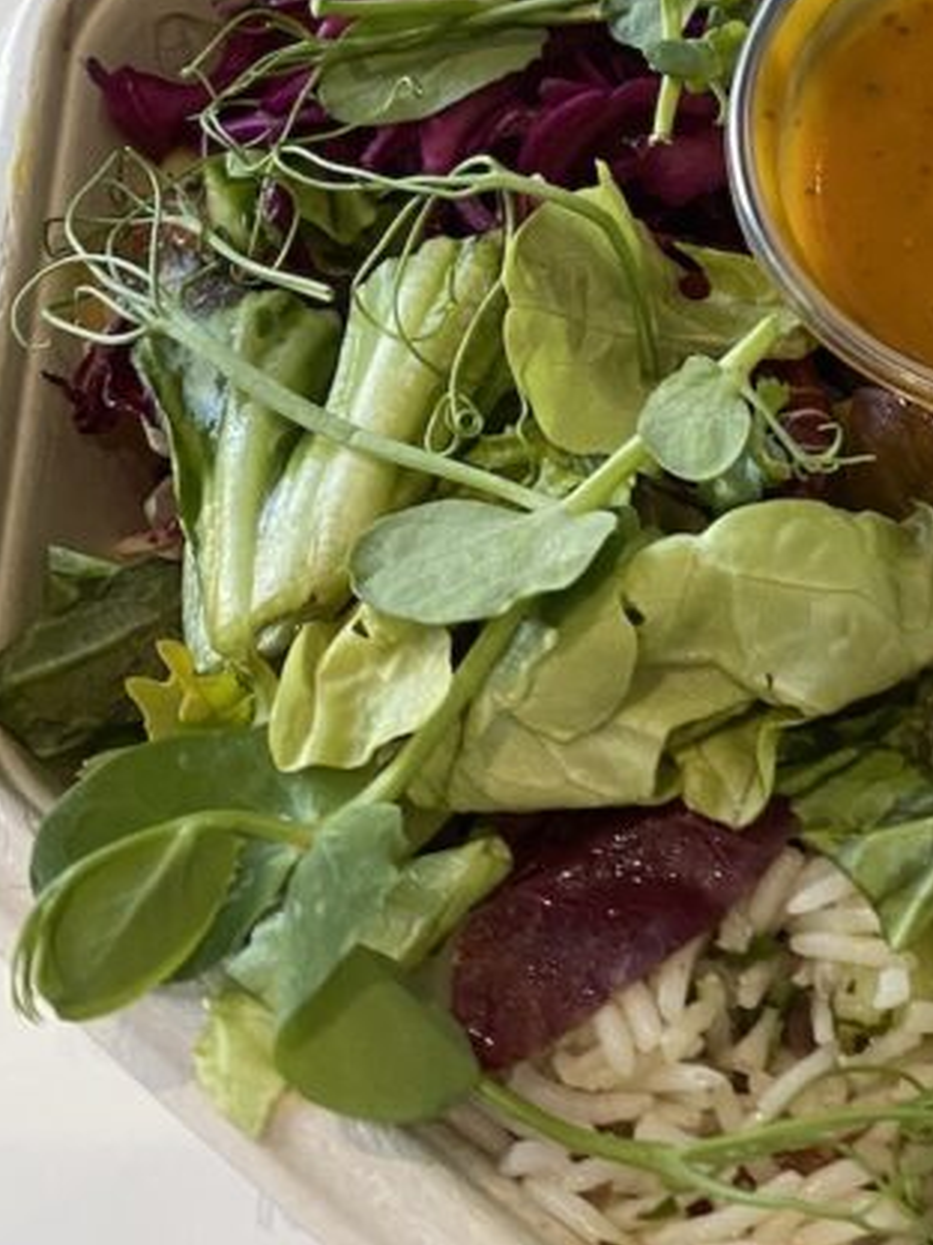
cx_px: 1044
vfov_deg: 27.2
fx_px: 2300
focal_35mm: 64
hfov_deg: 21.7
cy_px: -189
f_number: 1.8
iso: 125
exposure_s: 1/75
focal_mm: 4.25
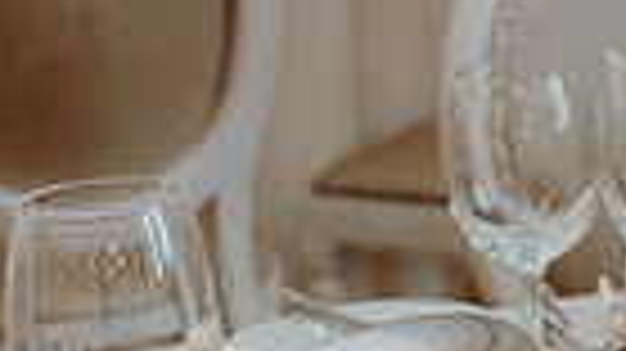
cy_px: 115
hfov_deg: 10.8
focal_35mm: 184
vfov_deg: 6.6
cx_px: 1220
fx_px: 3052
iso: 800
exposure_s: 1/160
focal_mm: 28
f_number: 3.5
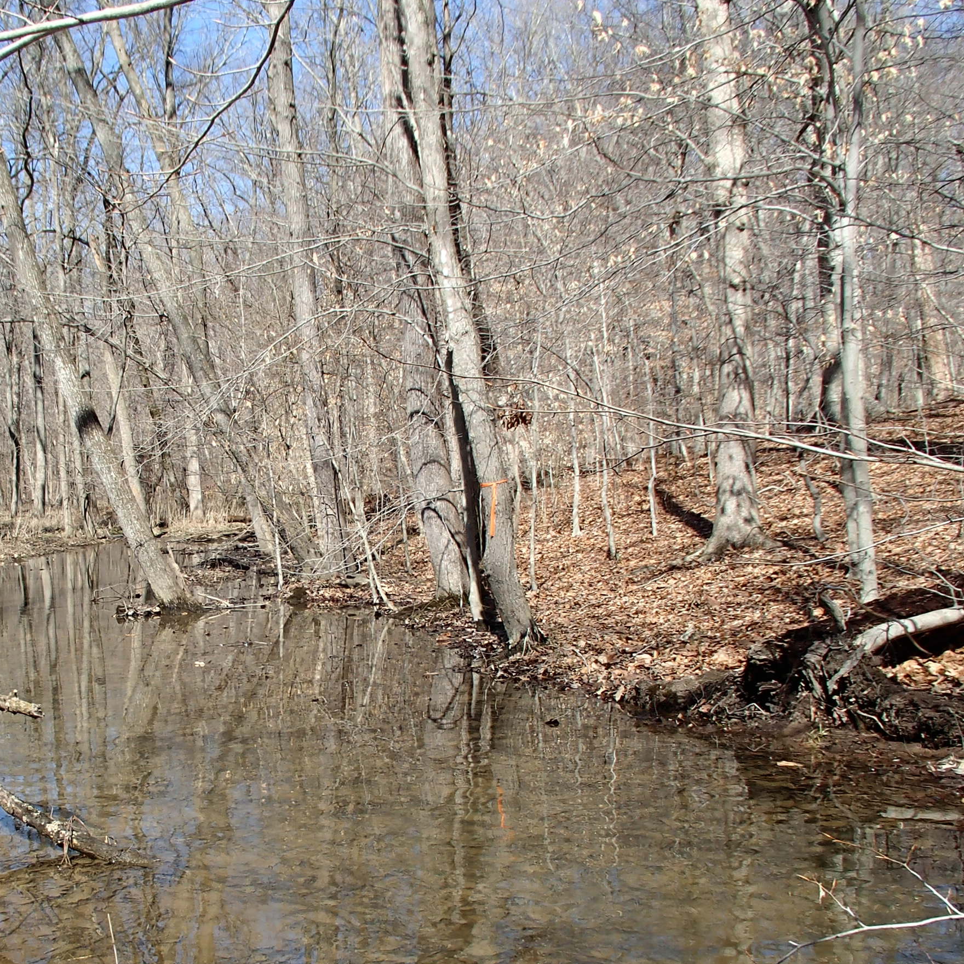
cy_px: 624
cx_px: 263
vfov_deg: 37.2
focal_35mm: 45
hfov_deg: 36.8
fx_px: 1418
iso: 100
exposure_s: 1/500
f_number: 3.9
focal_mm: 5
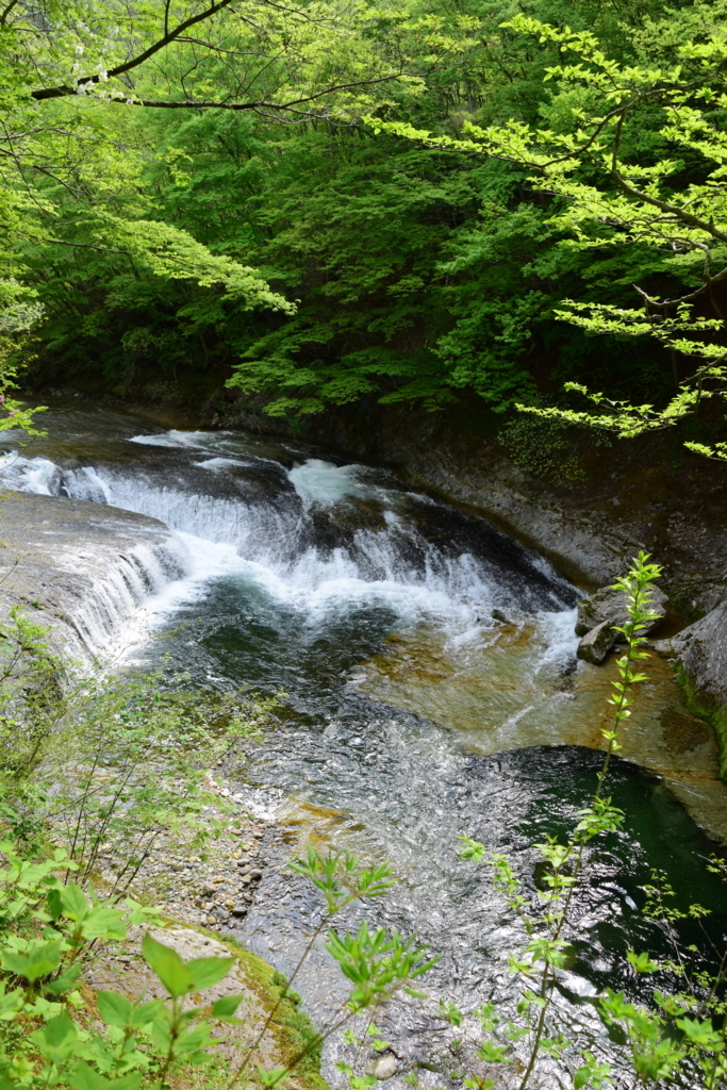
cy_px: 545
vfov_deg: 59.5
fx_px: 954
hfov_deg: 41.7
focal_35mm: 32
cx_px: 364
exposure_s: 1/800
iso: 800
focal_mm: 21
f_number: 7.1
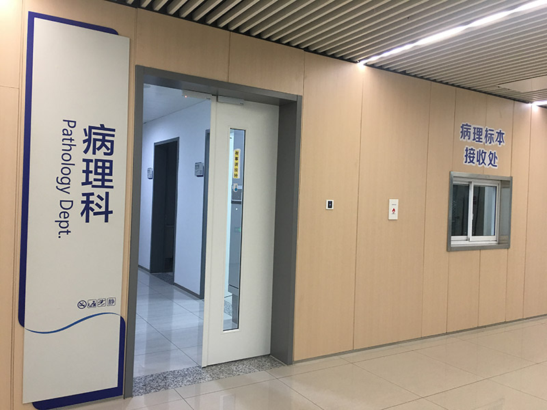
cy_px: 205
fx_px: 458
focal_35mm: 29
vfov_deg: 48.2
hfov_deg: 61.7
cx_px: 274
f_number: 2.2
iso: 64
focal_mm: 4.15
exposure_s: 1/17
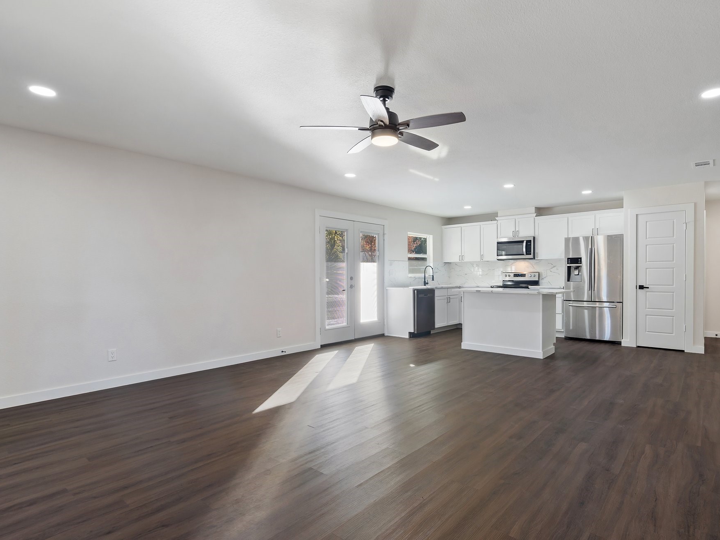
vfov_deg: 71.6
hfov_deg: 87.4
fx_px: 374
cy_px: 275
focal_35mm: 18
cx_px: 401
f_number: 9.5
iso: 320
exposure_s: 1/4
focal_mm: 16
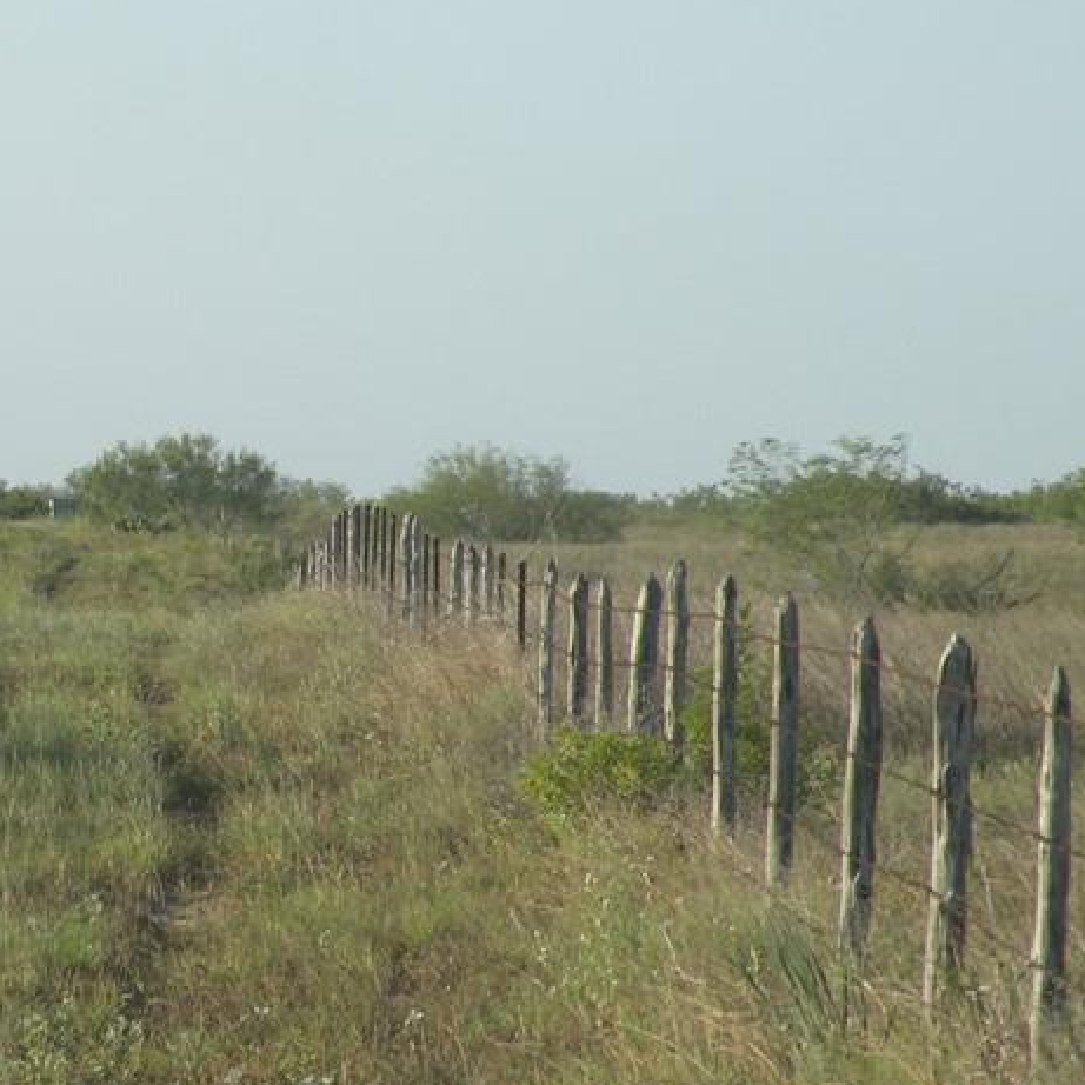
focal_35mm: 304
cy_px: 553
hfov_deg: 5.8
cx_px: 205
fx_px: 10780
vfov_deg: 5.8
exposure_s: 1/180
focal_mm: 27.4
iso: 64
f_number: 5.6
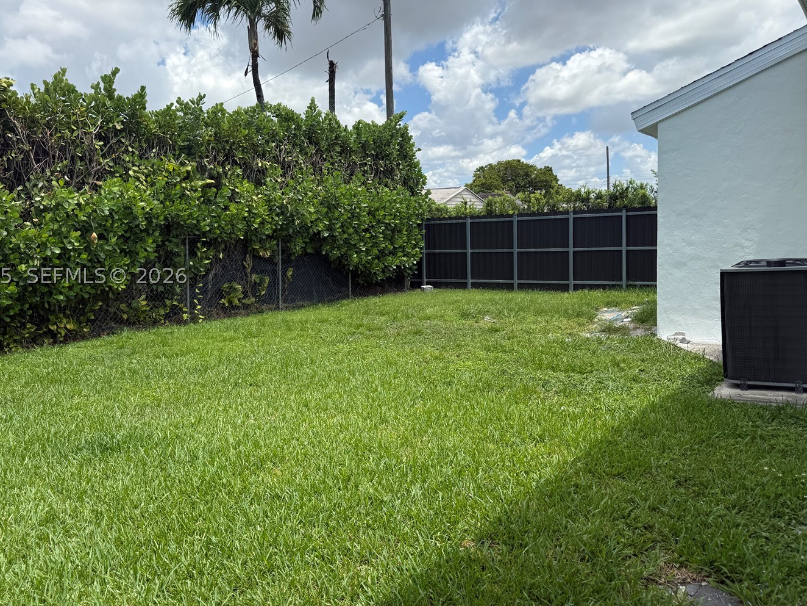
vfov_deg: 48.2
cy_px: 276
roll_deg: +2.6
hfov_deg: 61.6
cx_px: 374
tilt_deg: -4.1
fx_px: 676
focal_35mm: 29
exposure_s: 1/3759
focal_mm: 6.76
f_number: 1.78
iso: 80
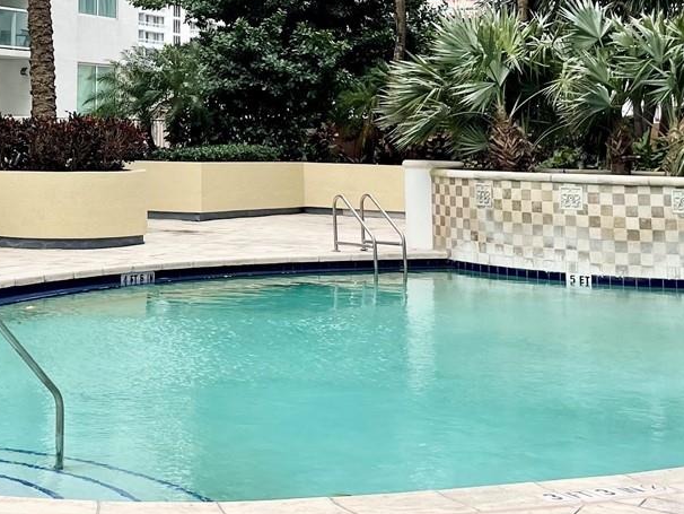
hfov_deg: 28.3
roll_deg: -0.6
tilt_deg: +5.8
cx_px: 73
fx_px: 1305
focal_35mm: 66
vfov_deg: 21.3
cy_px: -27
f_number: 1.6
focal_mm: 5.1
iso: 32
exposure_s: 1/621
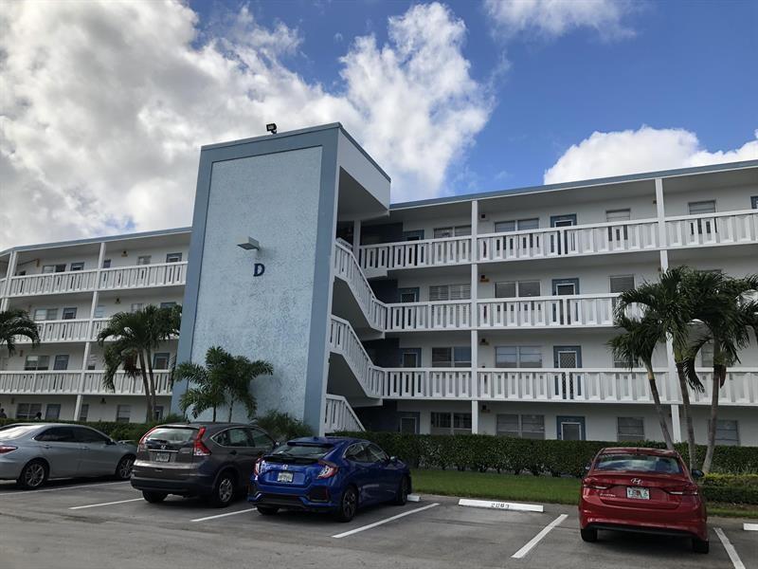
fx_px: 613
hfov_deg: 63.4
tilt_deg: +14.0
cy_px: 284
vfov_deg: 49.7
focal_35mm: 28
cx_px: 379
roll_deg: -2.1
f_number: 1.8
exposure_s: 1/2525
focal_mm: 3.99
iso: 20
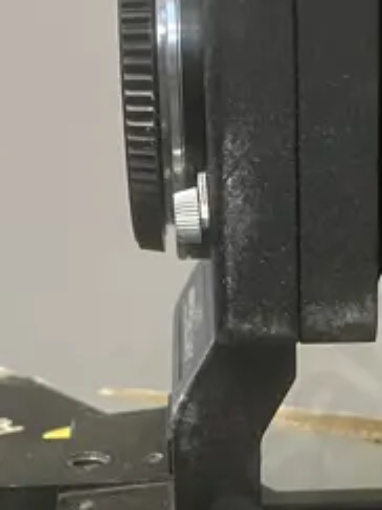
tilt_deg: -21.7
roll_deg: +3.0
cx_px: 269
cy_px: 493
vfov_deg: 16.4
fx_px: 1738
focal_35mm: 118
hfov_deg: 12.5
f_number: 1.8
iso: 250
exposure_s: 1/50
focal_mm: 3.99
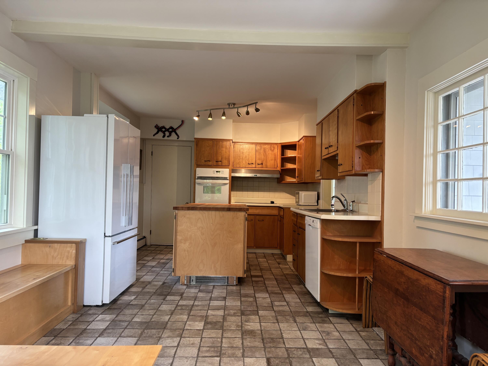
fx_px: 367
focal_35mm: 26
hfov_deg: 67.3
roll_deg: -1.4
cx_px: 244
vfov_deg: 53.1
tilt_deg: +0.4
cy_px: 183
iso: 100
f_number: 1.6
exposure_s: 1/60
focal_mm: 5.96
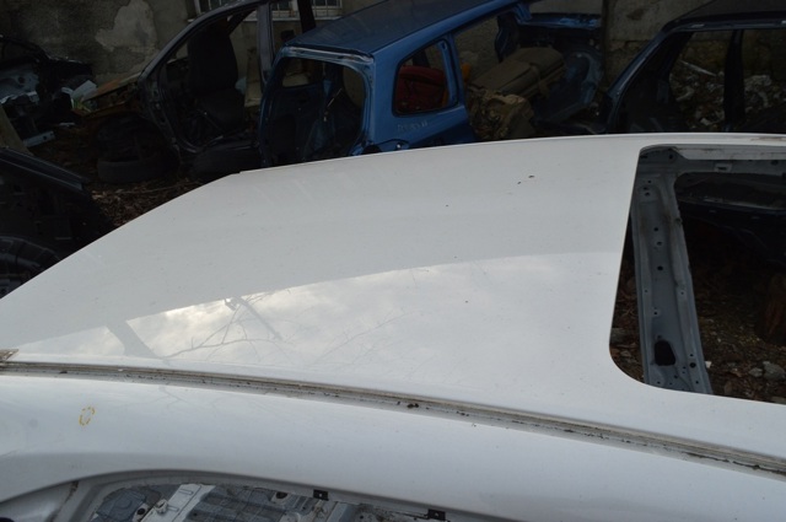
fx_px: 589
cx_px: 393
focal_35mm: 27
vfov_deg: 47.8
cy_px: 261
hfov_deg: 67.4
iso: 400
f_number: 11
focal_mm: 18
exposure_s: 1/400
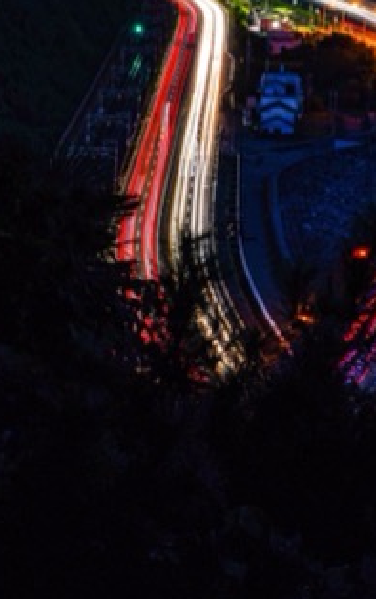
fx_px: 2747
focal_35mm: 168
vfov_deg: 12.3
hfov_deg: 7.8
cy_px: -27
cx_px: 401
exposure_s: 13
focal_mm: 48
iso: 100
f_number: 18
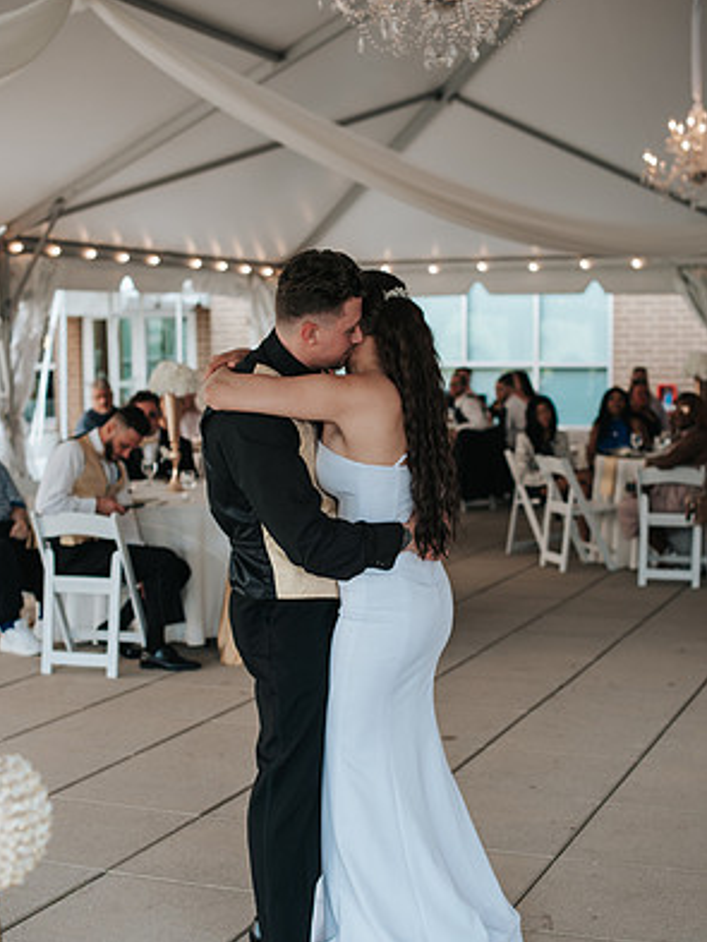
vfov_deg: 34.9
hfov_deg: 26.6
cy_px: 525
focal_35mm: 55
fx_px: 1497
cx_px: 350
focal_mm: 50
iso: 140
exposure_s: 1/160
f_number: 2.8
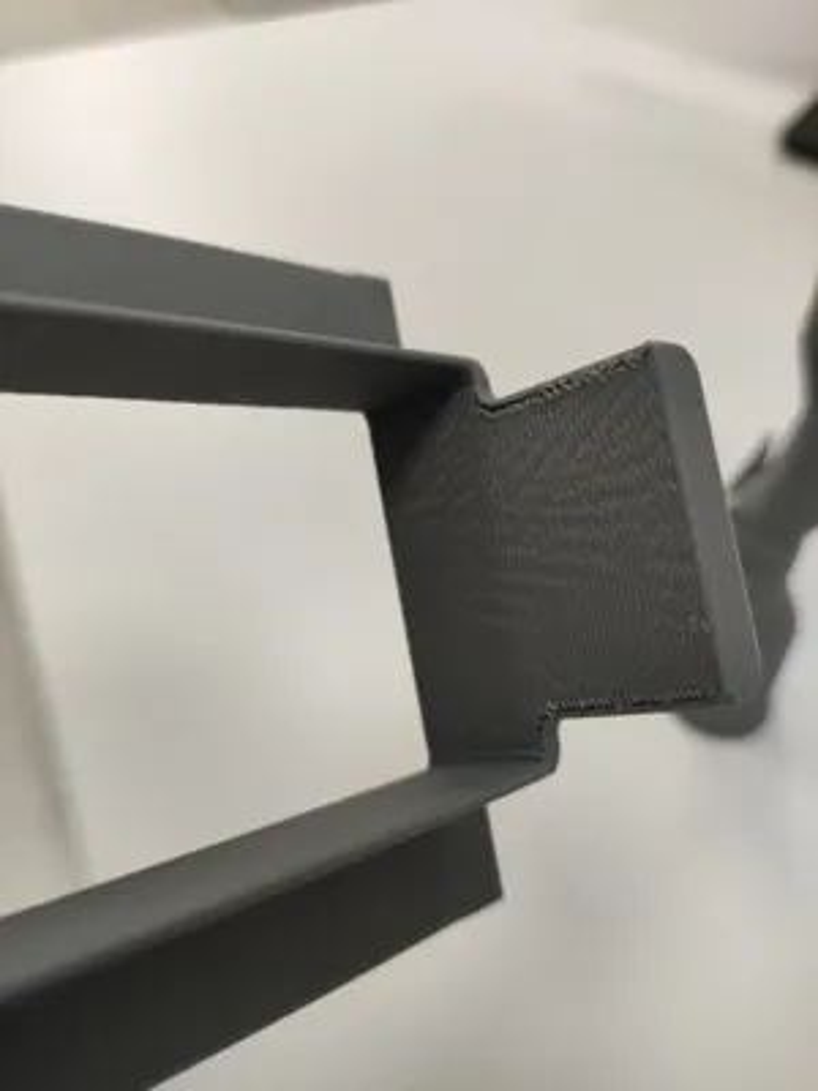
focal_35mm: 25
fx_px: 788
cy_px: 546
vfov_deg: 69.4
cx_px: 409
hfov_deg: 54.9
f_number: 1.89
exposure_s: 1/100
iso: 182
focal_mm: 5.43
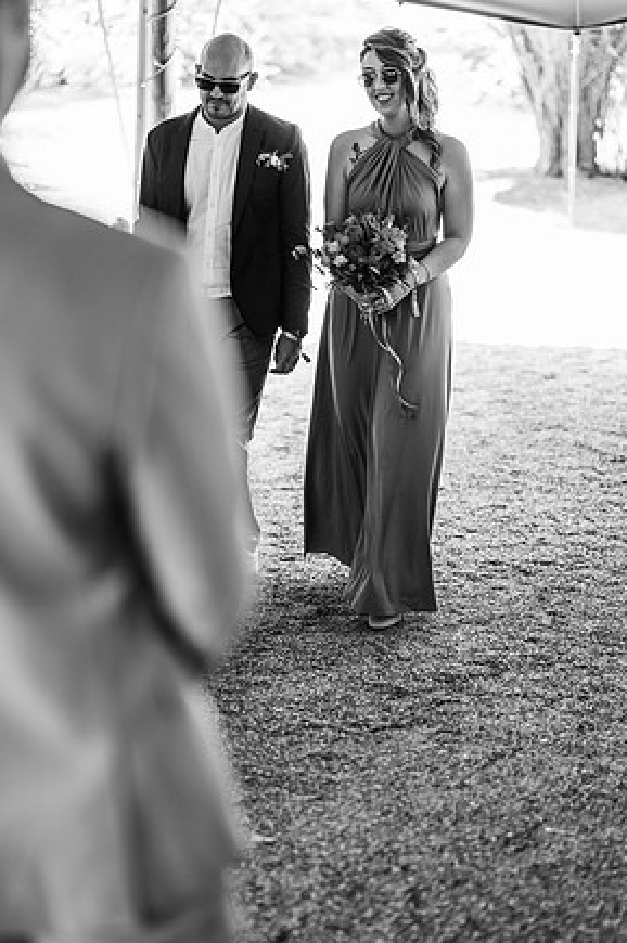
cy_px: 464
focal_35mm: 88
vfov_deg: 23.1
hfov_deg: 15.5
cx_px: 318
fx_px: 2304
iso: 160
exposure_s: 1/200
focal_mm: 85
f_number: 1.8
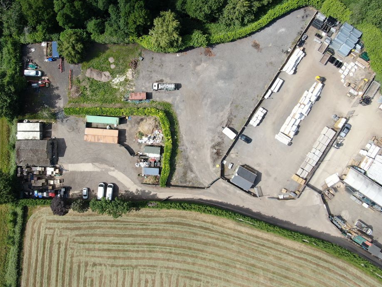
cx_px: 158
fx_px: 320
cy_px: 121
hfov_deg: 61.3
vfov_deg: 48.1
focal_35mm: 29
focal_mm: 4.39
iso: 100
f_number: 2.8
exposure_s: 1/800
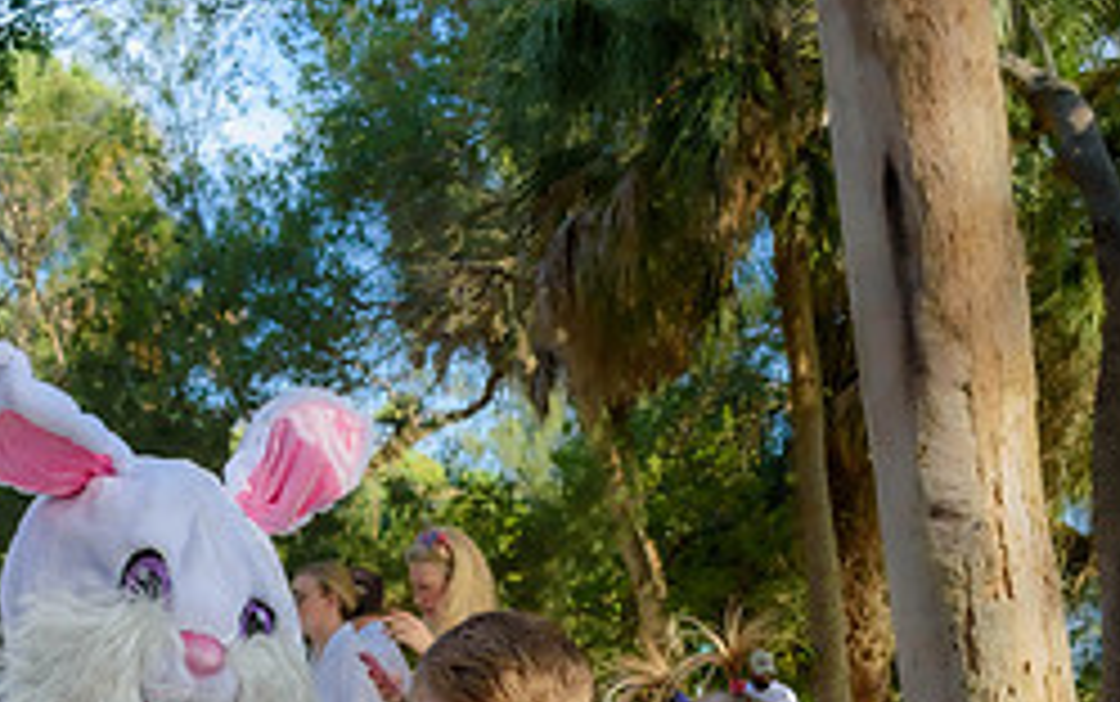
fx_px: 2108
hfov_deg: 29.7
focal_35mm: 69
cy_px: 976
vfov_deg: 17.4
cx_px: 459
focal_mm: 25
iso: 360
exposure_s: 1/250
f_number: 8
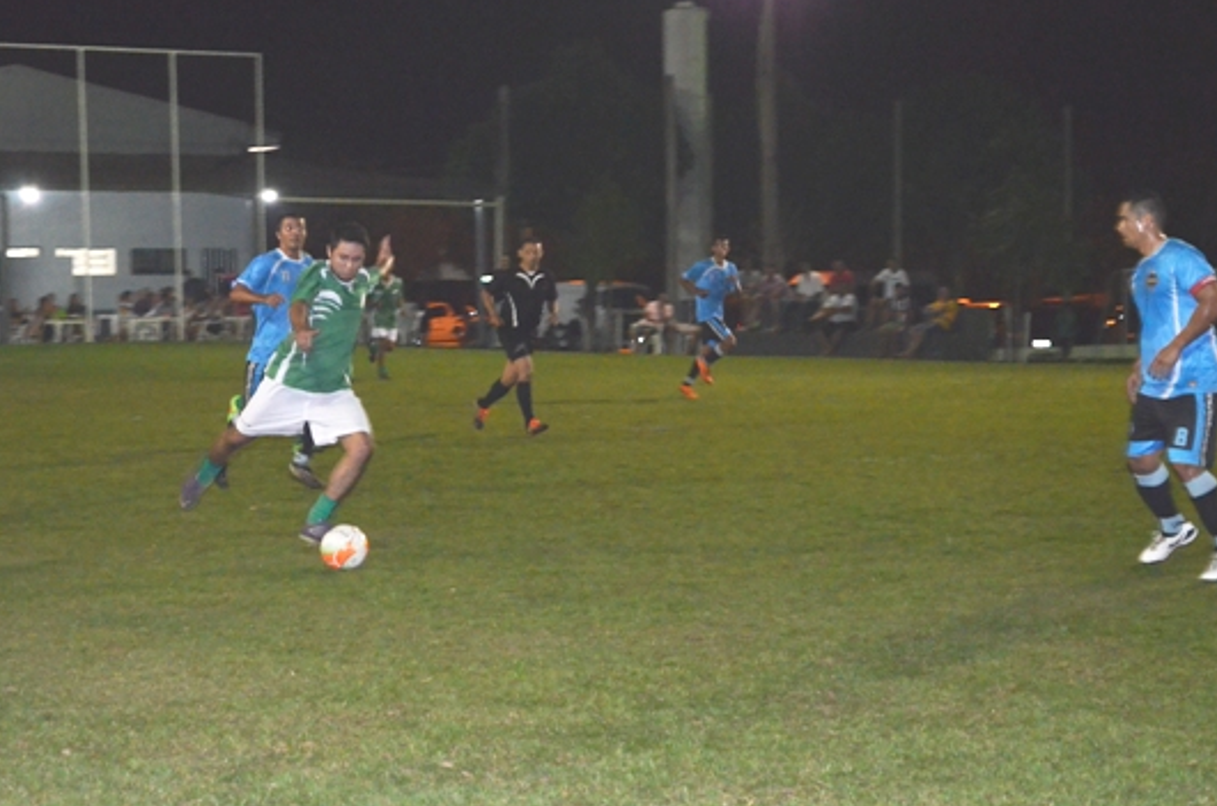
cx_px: 494
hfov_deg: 20.5
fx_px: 3360
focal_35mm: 100
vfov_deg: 13.7
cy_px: 427
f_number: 5.6
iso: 3200
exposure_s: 1/60
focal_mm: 55
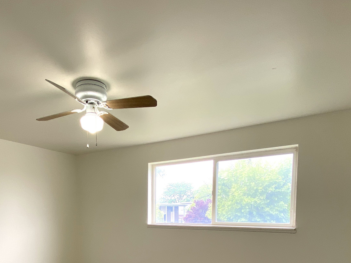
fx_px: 243
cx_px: 138
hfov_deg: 70.7
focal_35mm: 24
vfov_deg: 50.8
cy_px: 233
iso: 80
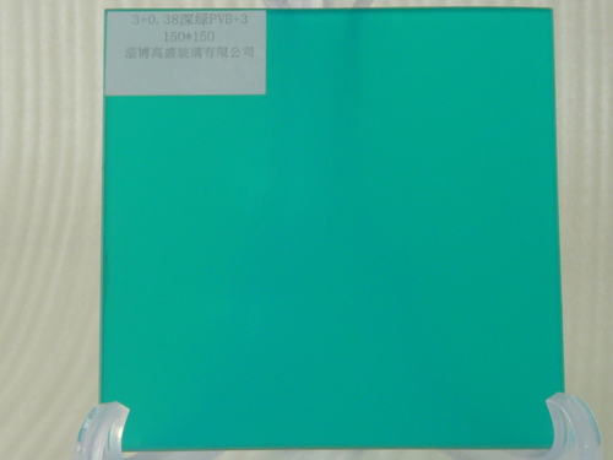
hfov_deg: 15.6
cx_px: 306
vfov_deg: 11.8
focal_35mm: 126
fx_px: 2231
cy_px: 230
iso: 100
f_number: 3.6
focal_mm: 12.9
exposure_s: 1/100
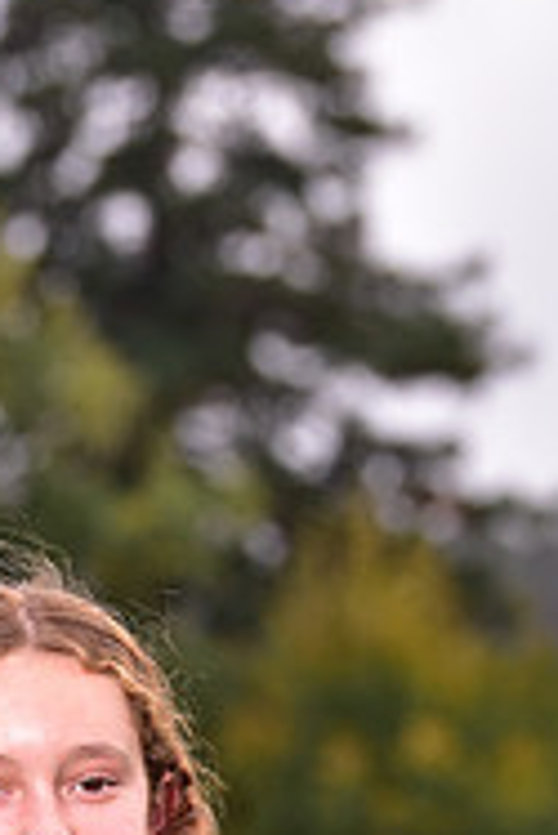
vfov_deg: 5.3
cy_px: 1264
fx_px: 8980
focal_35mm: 387
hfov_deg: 3.6
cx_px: 16
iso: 200
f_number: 5
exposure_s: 1/250
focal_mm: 125
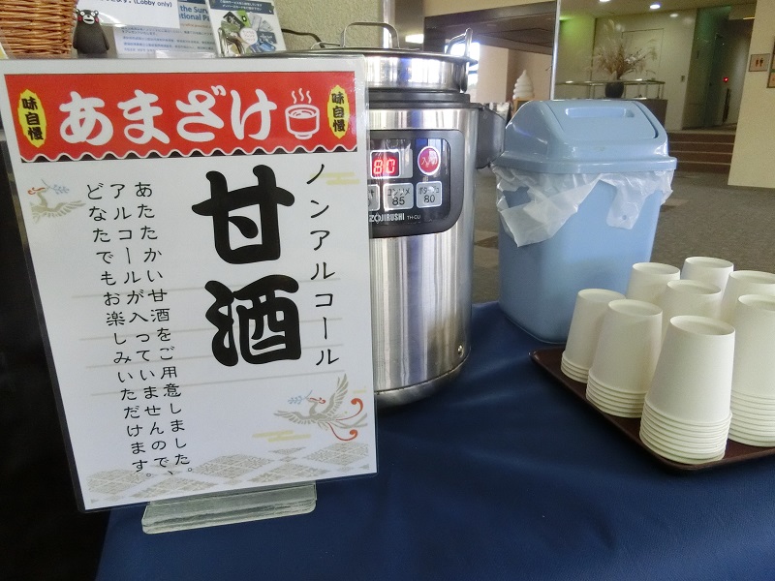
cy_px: 290
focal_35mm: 25
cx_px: 388
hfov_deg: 69.4
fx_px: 560
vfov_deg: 54.9
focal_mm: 4.5
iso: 800
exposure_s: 1/80
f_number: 3.5
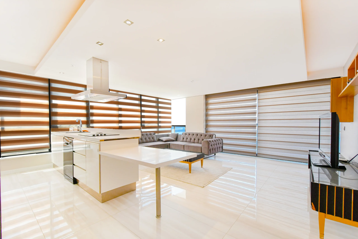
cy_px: 120
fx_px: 149
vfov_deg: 77.3
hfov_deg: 100.4
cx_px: 179
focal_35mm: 15
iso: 400
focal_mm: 10
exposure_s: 1/60
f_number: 6.3
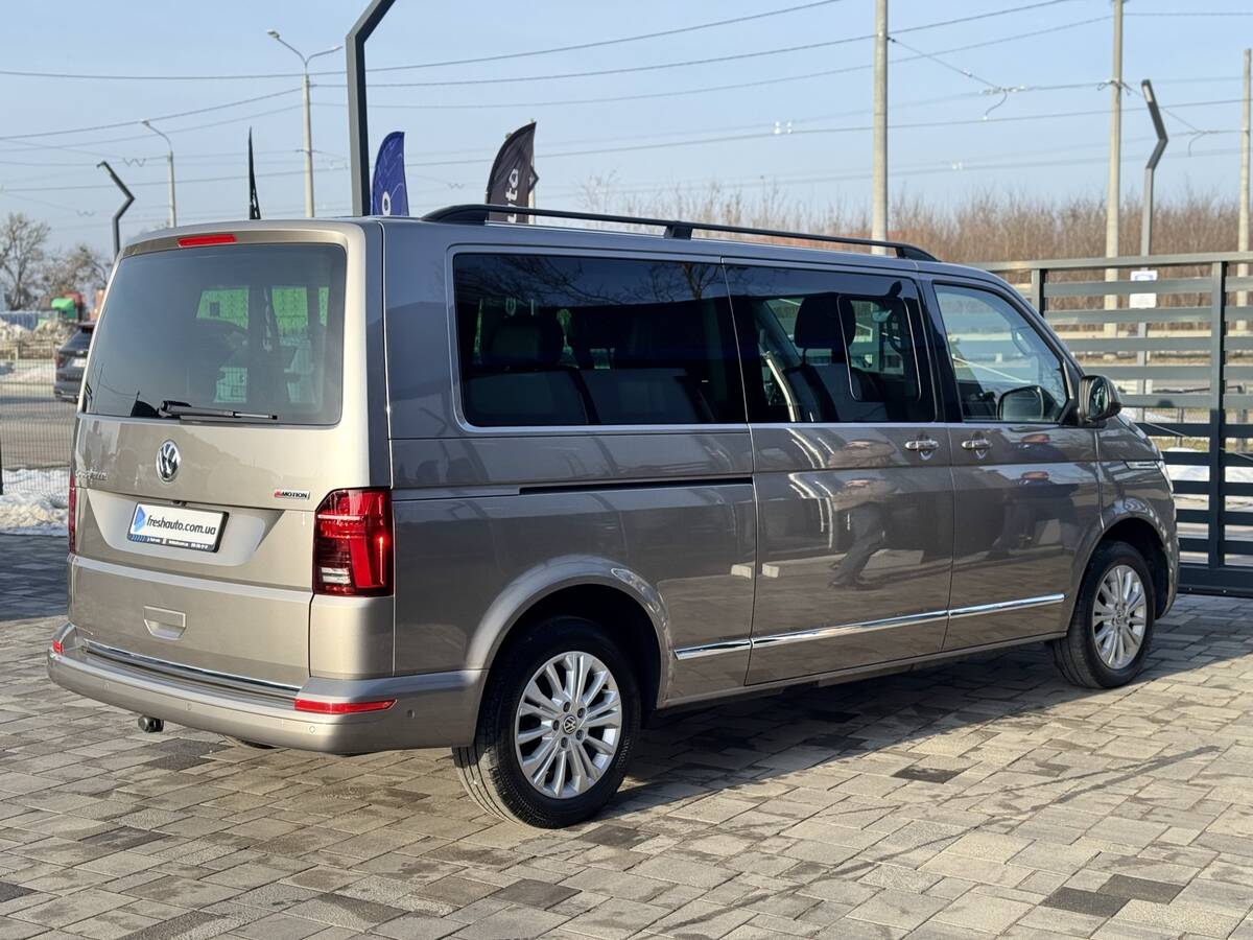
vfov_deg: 30.3
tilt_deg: -4.8
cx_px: 626
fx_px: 1737
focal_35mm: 48
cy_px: 470
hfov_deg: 39.7
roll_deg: +0.9
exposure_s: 1/1818
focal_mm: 6.76
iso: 64
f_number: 1.78
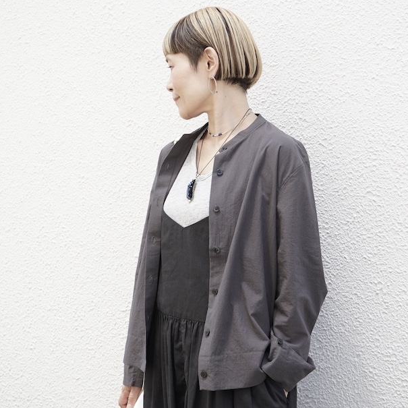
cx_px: 225
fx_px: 880
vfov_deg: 26.1
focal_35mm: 66
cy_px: 201
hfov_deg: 26.1
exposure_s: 1/400
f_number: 5.6
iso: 640
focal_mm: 47
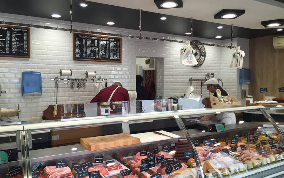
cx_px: 141
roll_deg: -1.0
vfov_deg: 40.6
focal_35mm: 31
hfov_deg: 61.2
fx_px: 240
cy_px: 89
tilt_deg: -1.2
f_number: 2.2
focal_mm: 4.15
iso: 50
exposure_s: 1/100
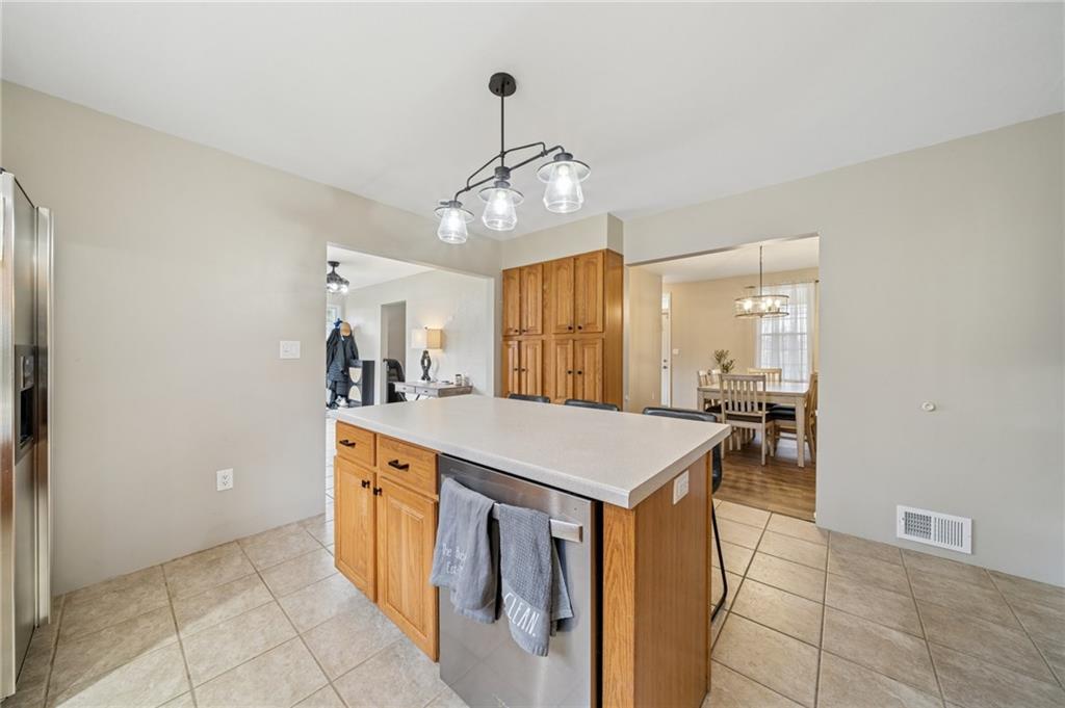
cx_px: 532
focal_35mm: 12
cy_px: 354
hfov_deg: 112.7
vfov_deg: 89.9
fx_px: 355
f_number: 11
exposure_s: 1
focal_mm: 12
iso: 50
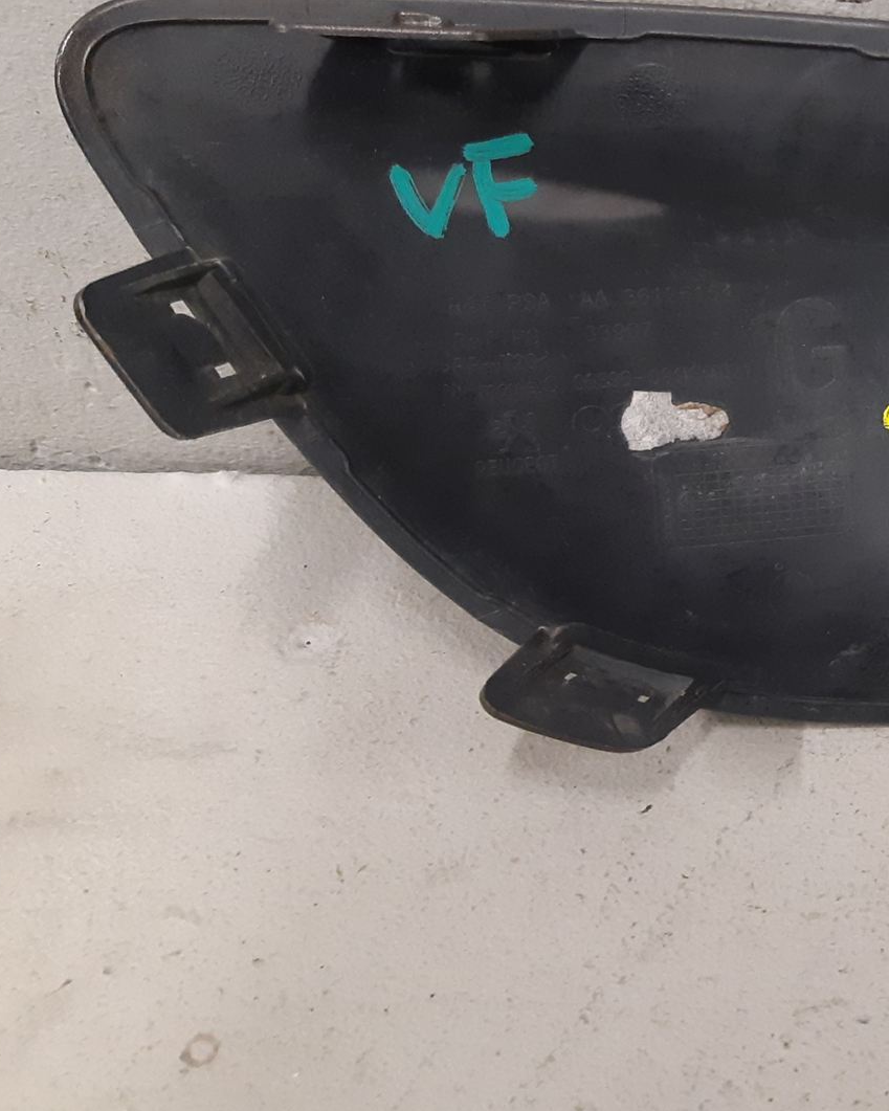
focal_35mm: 49
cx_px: 1040
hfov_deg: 27.5
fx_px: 1611
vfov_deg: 37.5
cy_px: 334
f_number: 1.7
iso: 250
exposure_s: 1/50
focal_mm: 3.93
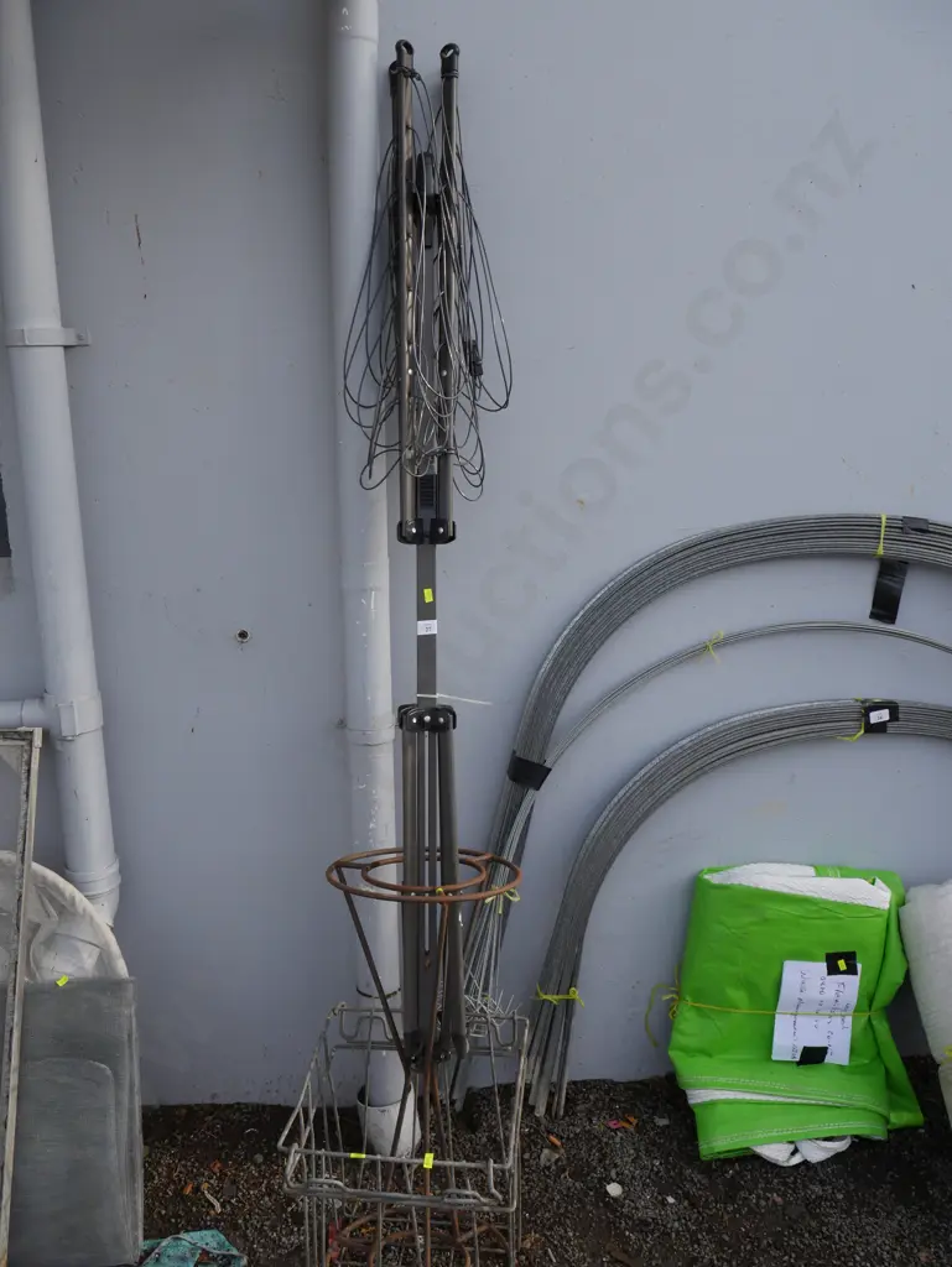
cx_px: 476
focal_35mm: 28
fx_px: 1026
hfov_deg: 49.8
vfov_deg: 63.4
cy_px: 634
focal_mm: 14
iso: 200
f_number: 5.6
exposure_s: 1/250
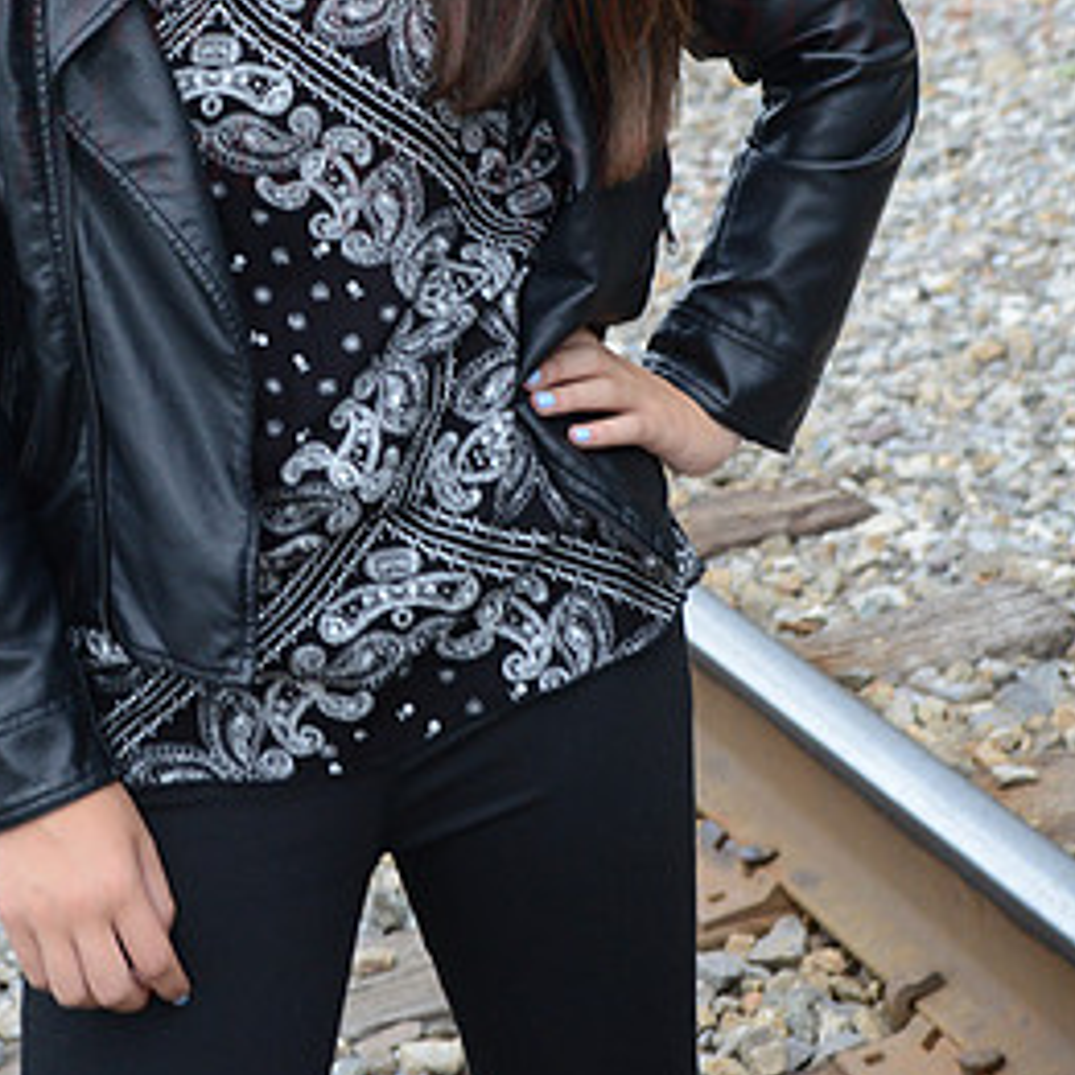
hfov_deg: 16.7
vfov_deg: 16.4
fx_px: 3654
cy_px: 25
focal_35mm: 104
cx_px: 373
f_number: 7.1
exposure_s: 1/60
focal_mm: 55
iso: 1600
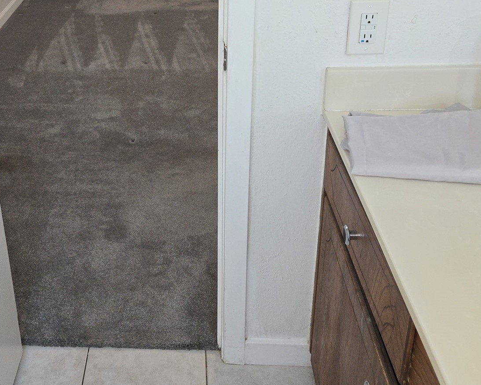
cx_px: 155
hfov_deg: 43.1
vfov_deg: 34.2
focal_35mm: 42
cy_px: 60
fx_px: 598
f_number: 1.8
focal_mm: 5.4
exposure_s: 1/60
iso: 100
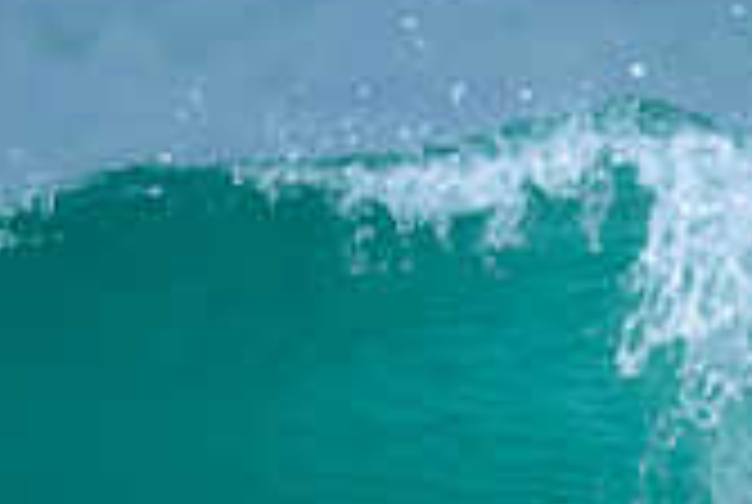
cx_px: 631
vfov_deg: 0.4
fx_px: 79874
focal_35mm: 3817
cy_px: 673
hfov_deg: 0.5
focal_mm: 800
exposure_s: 1/2000
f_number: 6.3
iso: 360
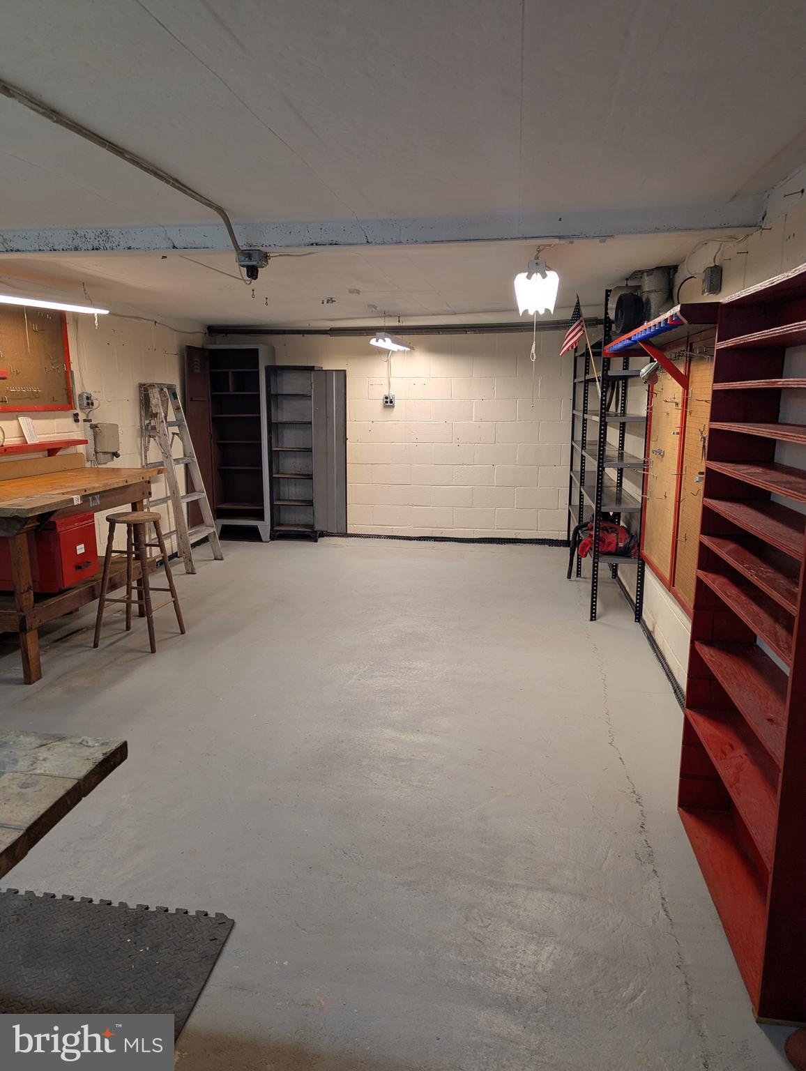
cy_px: 536
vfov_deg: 71.5
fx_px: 743
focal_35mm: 24
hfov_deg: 56.9
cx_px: 403
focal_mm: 6.81
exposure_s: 1/30
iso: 52
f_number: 1.85
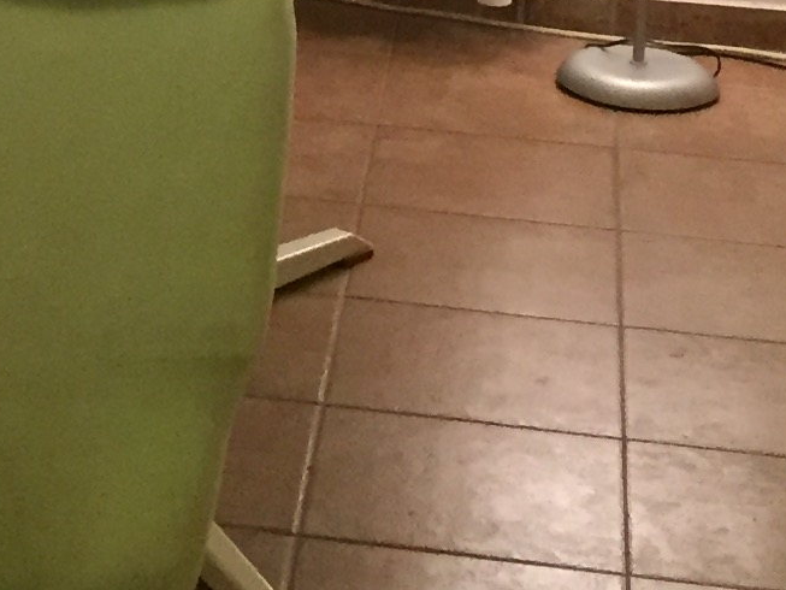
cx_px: -83
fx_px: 3293
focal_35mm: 145
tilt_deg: -9.5
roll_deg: -0.8
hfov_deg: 13.3
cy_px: -518
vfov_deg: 9.7
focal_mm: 4.15
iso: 250
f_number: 2.2
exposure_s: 1/17
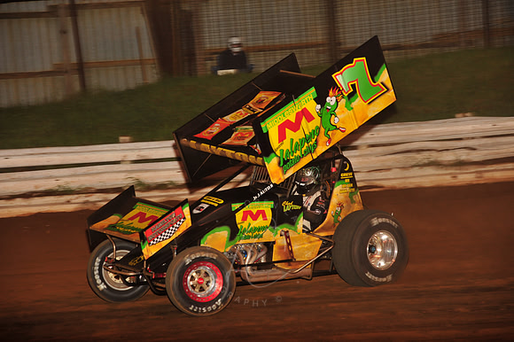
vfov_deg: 9.5
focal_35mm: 145
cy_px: 171
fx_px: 2069
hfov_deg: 14.2
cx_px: 257
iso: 800
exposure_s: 1/320
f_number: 6.3
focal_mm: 145
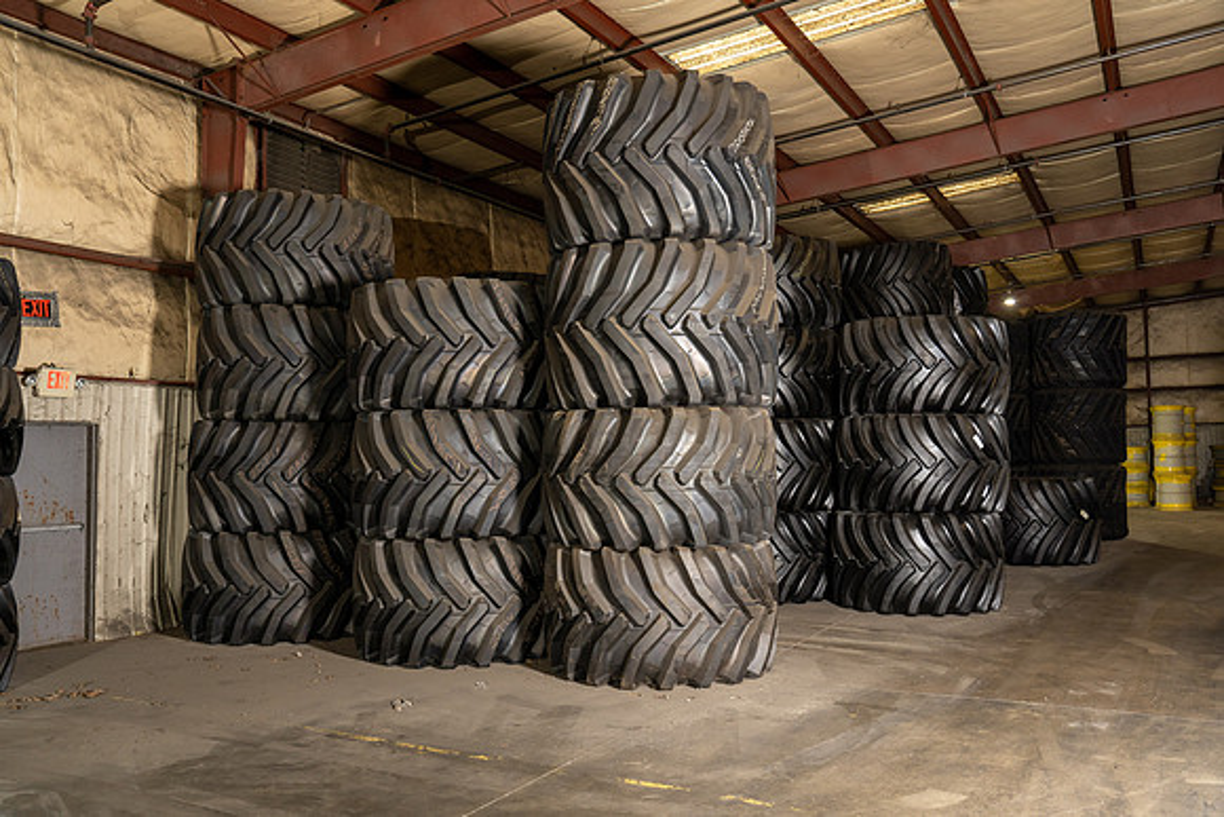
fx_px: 1020
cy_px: 408
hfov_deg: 61.9
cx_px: 612
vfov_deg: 43.6
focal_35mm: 30
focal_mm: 30
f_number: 4
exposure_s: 1/60
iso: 1000
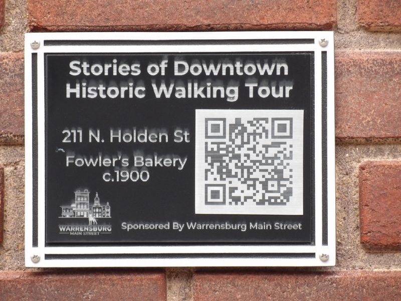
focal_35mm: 512
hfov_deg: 3.9
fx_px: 5931
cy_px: 150
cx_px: 200
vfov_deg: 2.9
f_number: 4.1
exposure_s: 1/50
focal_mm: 91.8
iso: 249
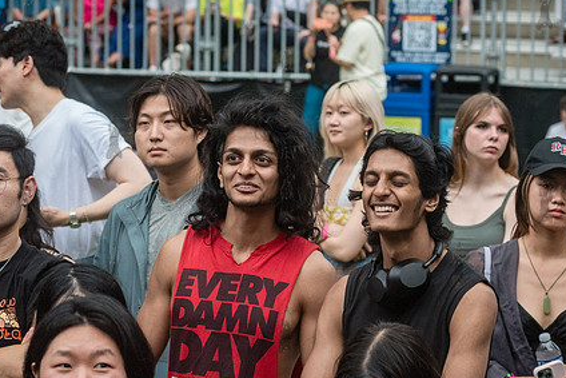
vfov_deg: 8.4
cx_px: 252
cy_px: 147
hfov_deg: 12.6
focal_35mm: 163
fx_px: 2563
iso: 2500
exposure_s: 1/400
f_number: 4.5
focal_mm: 80
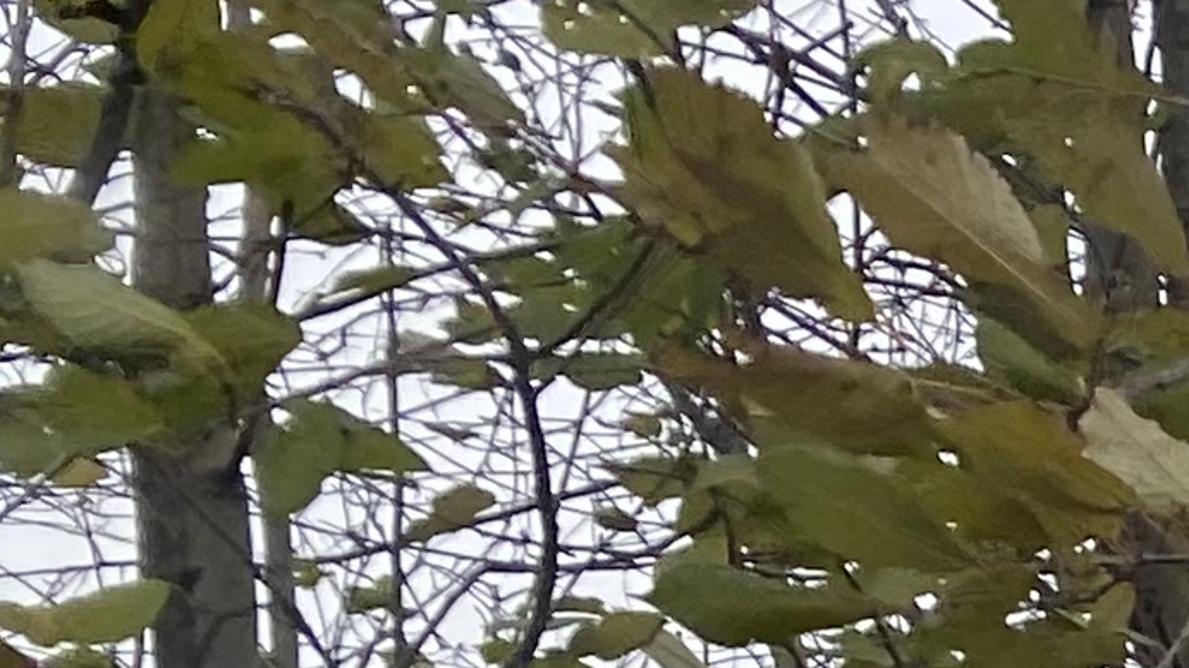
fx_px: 5201
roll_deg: +3.9
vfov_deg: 6.6
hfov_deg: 10.1
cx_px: 3424
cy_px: 2092
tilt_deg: +2.5
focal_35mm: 165
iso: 32
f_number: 1.8
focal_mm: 4.25
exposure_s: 1/263
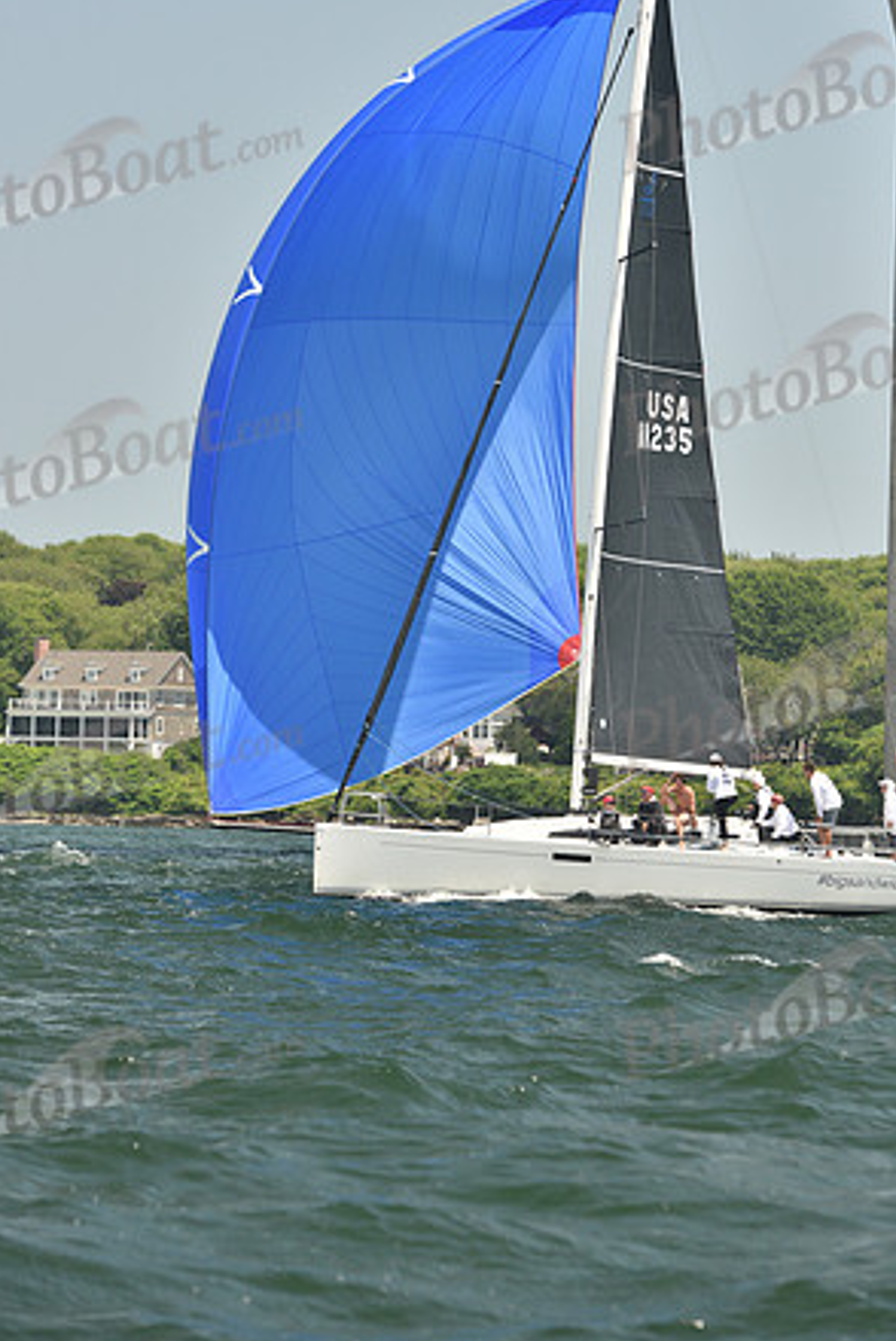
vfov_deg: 11.5
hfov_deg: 7.7
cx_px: 462
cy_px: 579
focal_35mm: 178
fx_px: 6634
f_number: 5
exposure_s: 1/640
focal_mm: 135
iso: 250
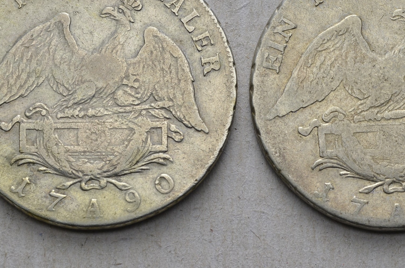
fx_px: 1369
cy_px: 73
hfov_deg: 16.8
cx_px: 237
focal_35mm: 122
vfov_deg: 11.2
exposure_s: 1/250
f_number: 14
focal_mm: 50
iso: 400
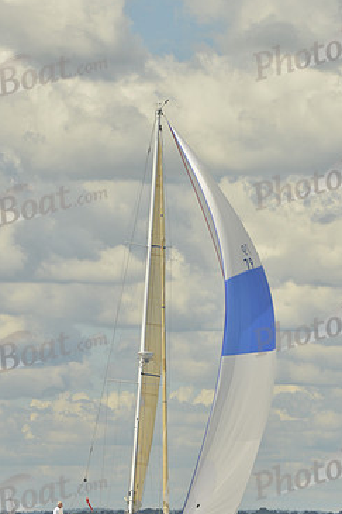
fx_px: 4535
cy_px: 268
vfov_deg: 6.5
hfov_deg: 4.3
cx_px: 181
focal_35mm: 318
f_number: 8
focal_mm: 200
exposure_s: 1/1000
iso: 200
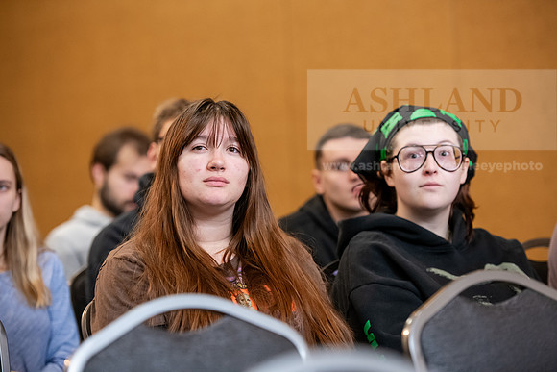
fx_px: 1934
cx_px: 278
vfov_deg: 11.0
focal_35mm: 125
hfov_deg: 16.4
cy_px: 186
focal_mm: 125
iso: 2500
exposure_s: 1/200
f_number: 3.2
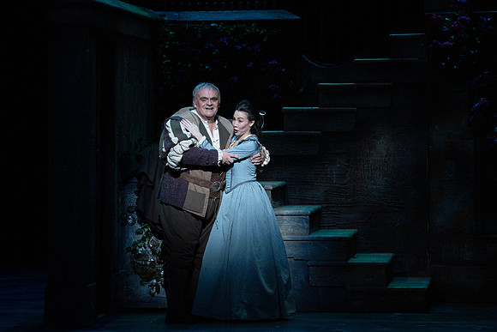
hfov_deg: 9.3
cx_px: 246
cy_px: 164
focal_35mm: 220
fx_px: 3040
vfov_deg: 6.2
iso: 8000
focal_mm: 200
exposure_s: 1/200
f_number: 6.3
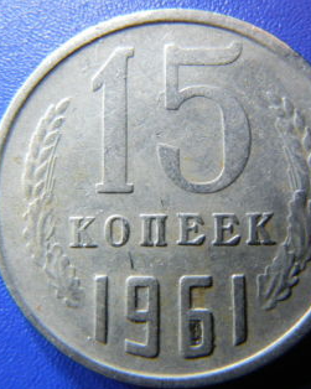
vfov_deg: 44.8
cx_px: 180
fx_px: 472
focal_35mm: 41
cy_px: 203
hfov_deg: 36.4
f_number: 3.5
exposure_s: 1/43.7
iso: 160
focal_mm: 5.4
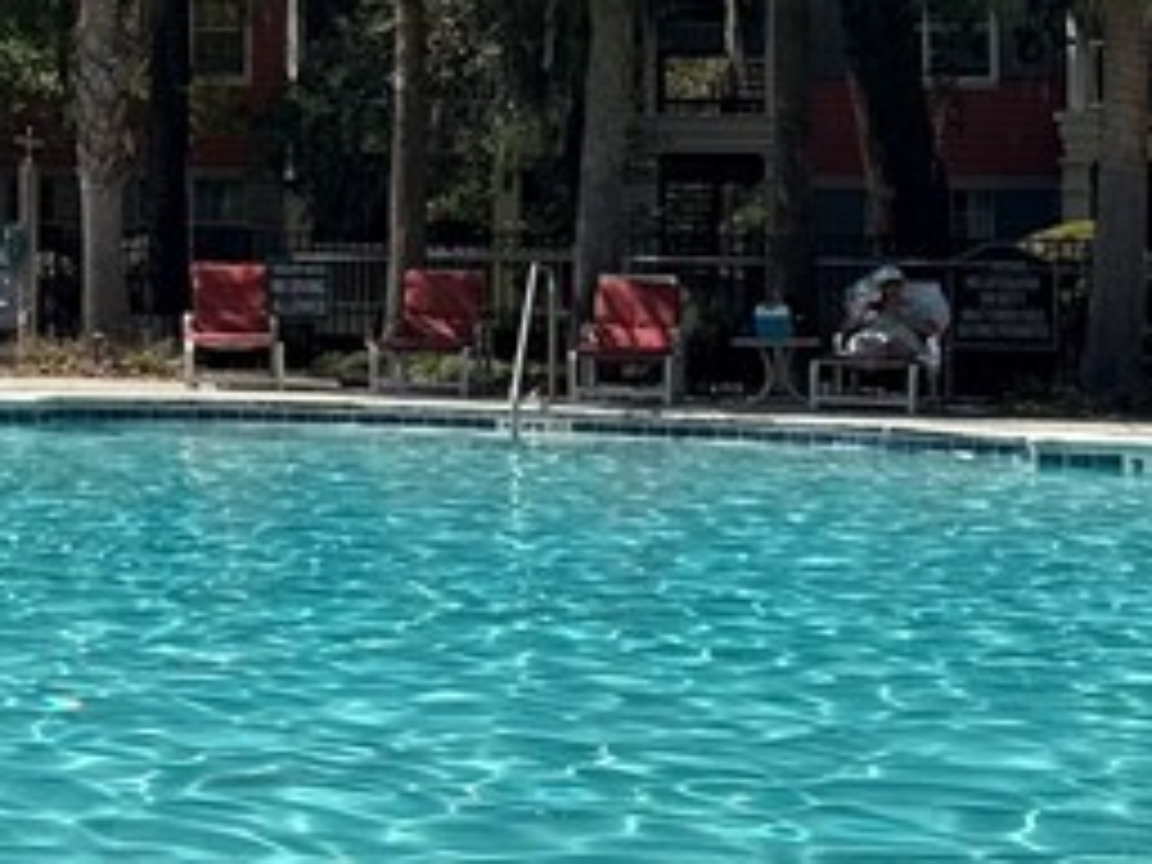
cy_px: -9
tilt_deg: +4.7
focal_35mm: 96
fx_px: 3195
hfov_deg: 19.0
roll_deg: -0.6
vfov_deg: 15.1
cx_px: -328
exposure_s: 1/5319
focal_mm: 6.76
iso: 80
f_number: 1.78
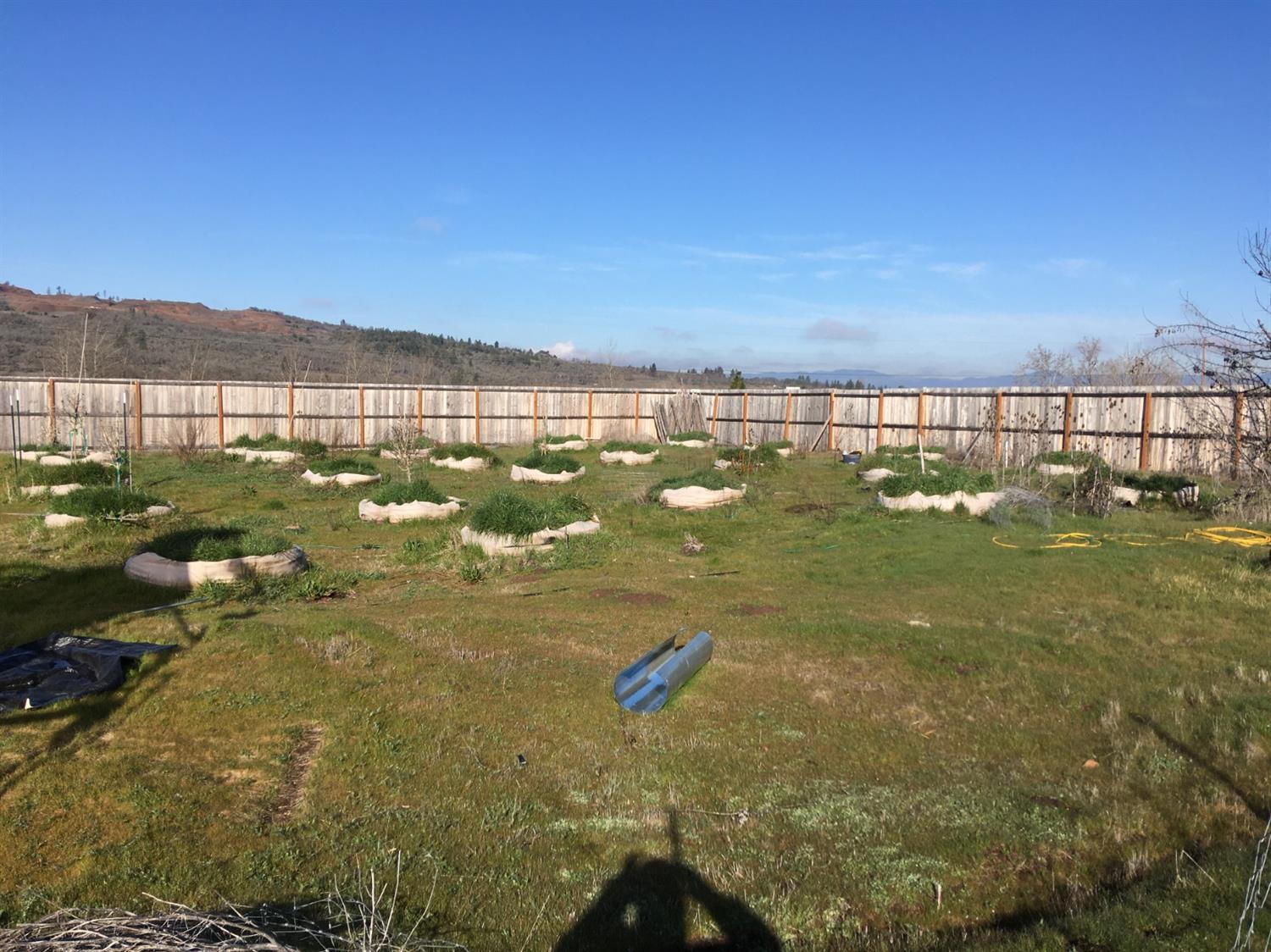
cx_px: 636
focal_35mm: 29
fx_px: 1064
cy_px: 476
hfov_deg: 61.7
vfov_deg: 48.2
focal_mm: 4.15
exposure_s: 1/1637
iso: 25
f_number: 2.2
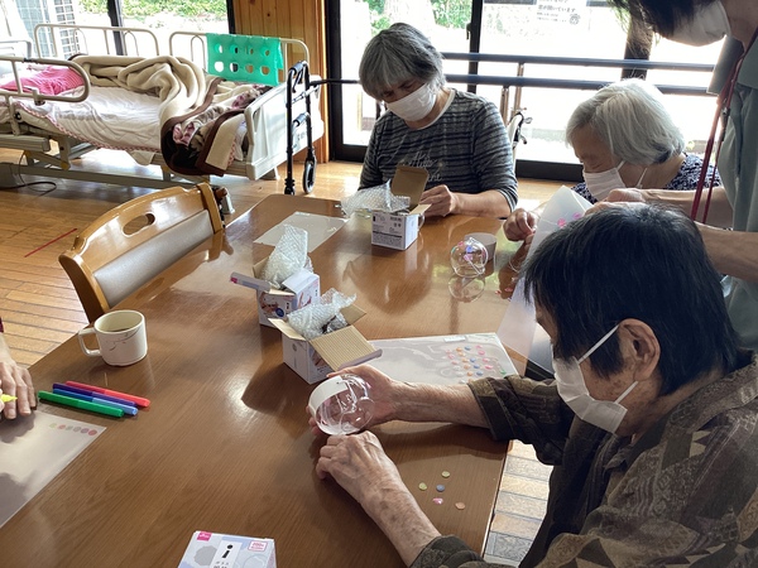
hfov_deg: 58.4
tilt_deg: -28.0
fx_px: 679
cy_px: 284
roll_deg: -1.1
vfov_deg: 45.4
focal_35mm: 31
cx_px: 379
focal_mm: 3.3
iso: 64
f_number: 2.4
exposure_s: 1/50
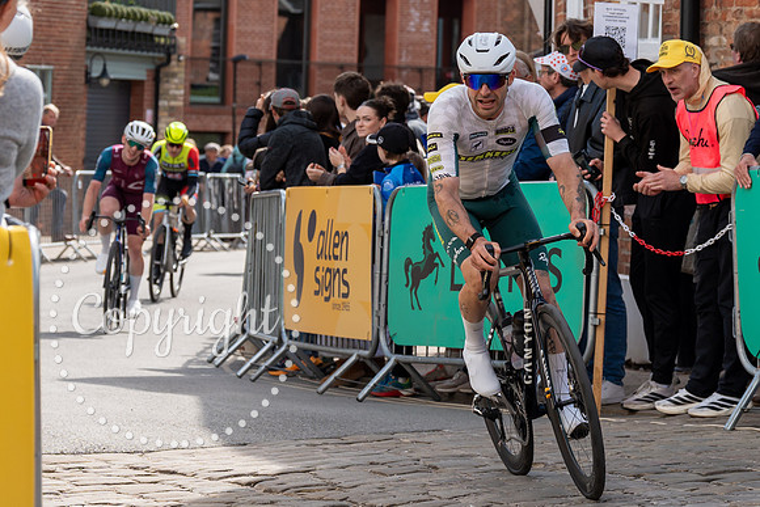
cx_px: 442
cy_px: 37
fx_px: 3566
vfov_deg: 8.1
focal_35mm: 169
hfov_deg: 12.2
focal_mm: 91
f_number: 5
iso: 400
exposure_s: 1/1000
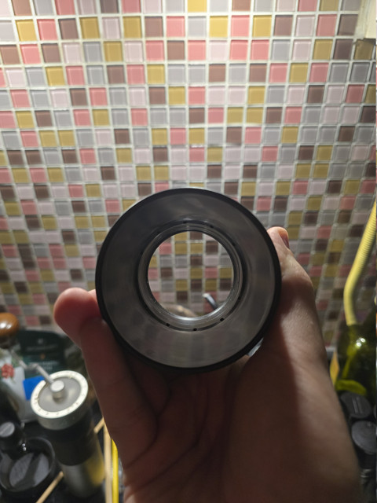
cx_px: 188
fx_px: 334
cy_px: 252
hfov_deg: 58.9
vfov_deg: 73.9
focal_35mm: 23
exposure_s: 1/100
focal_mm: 6.3
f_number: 1.7
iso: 500
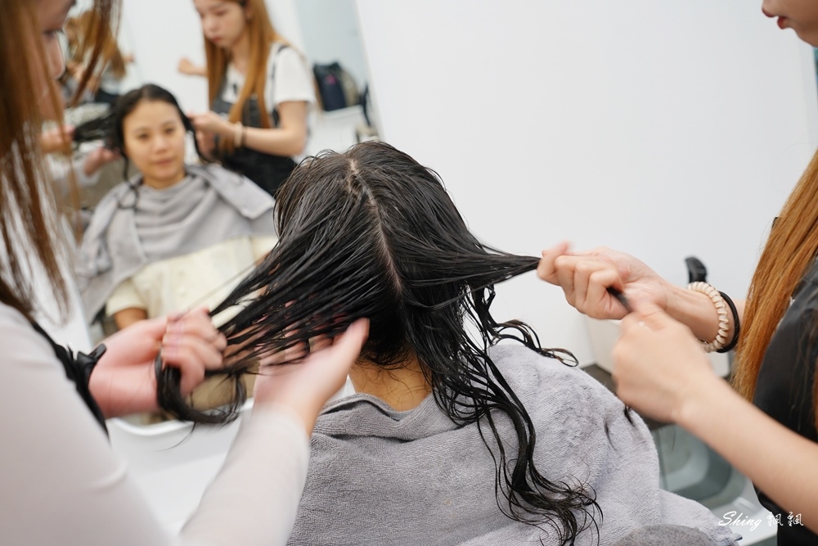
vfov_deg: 27.0
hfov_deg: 39.6
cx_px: 409
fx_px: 1136
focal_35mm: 50
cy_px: 273
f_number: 5.6
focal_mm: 50
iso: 400
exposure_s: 1/50
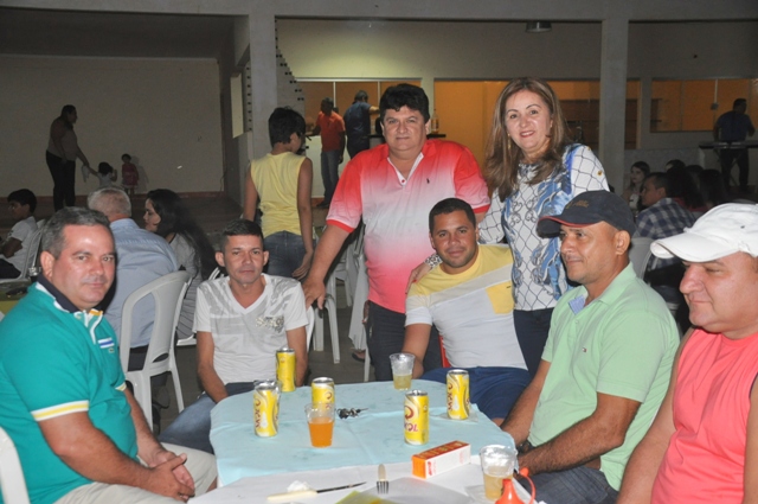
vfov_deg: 31.8
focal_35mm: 42
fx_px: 883
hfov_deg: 46.5
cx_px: 379
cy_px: 252
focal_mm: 28
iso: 1000
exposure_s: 1/60
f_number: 4.2
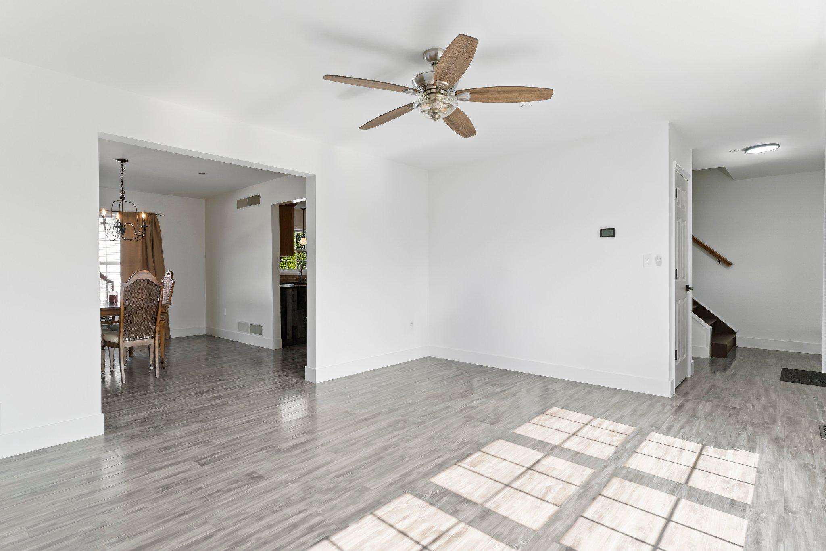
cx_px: 413
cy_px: 276
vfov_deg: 67.4
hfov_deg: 90.0
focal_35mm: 18
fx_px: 413
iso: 500
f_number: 8
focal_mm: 18
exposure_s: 1/50
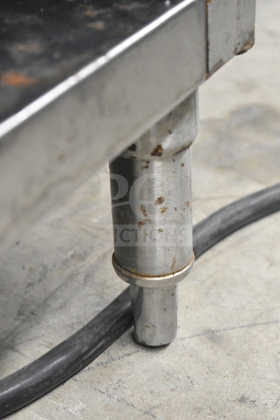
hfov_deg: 16.6
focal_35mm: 82
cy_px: 210
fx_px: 962
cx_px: 140
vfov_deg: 24.6
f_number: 5.6
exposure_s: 1/100
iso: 6400
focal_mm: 55
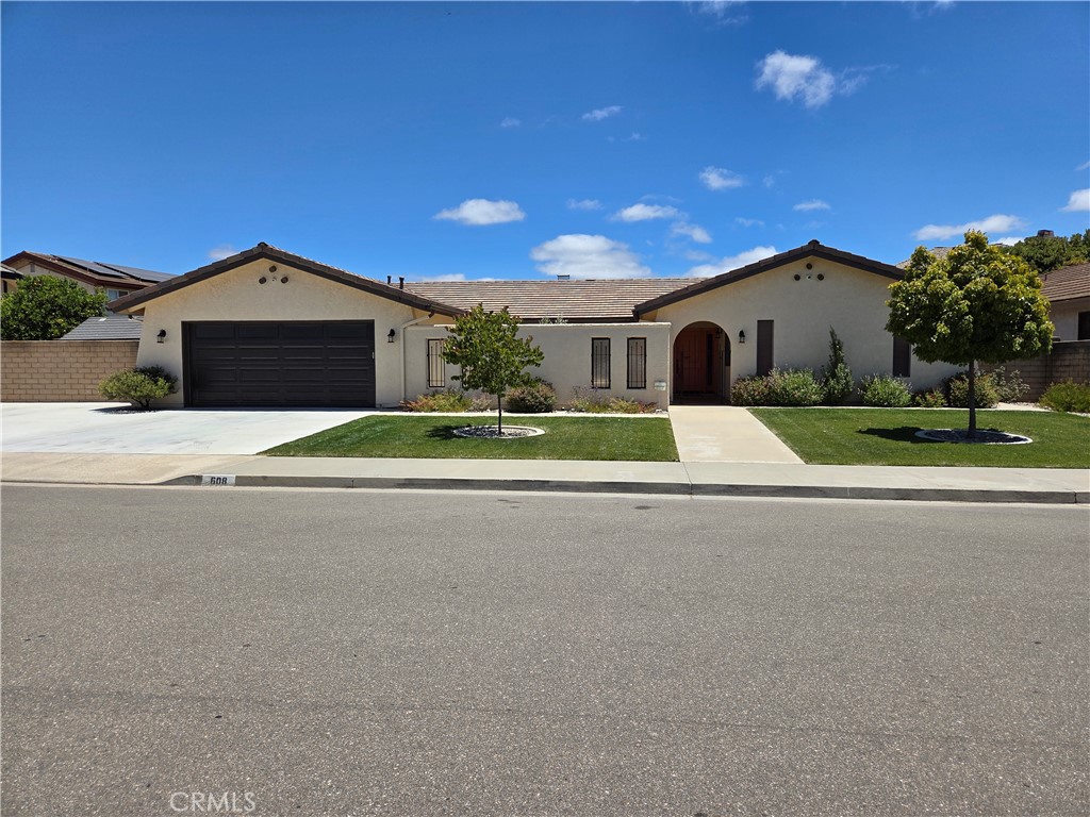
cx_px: 545
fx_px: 724
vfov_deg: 58.9
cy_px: 408
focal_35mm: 23
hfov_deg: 73.9
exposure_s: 1/6618
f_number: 1.8
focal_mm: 5.4
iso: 80
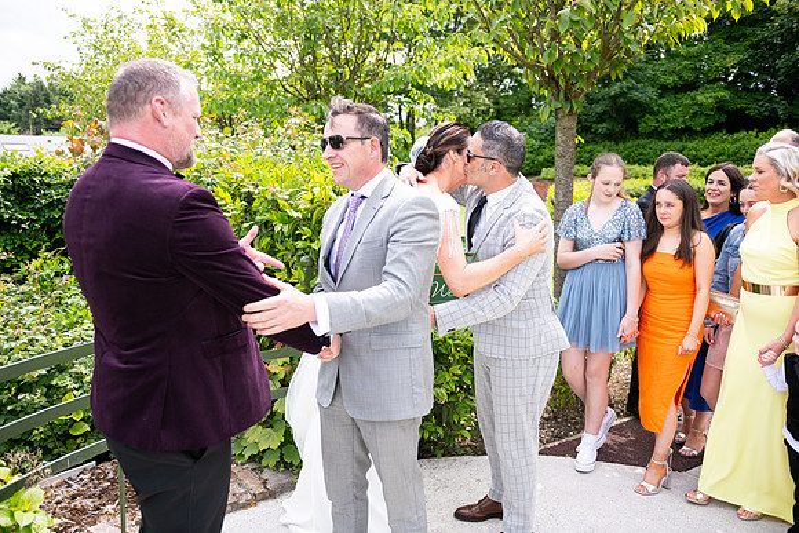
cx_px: 400
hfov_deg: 63.6
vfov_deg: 45.0
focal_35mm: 29
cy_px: 266
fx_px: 644
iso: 250
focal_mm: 29
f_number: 3.5
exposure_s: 1/1250
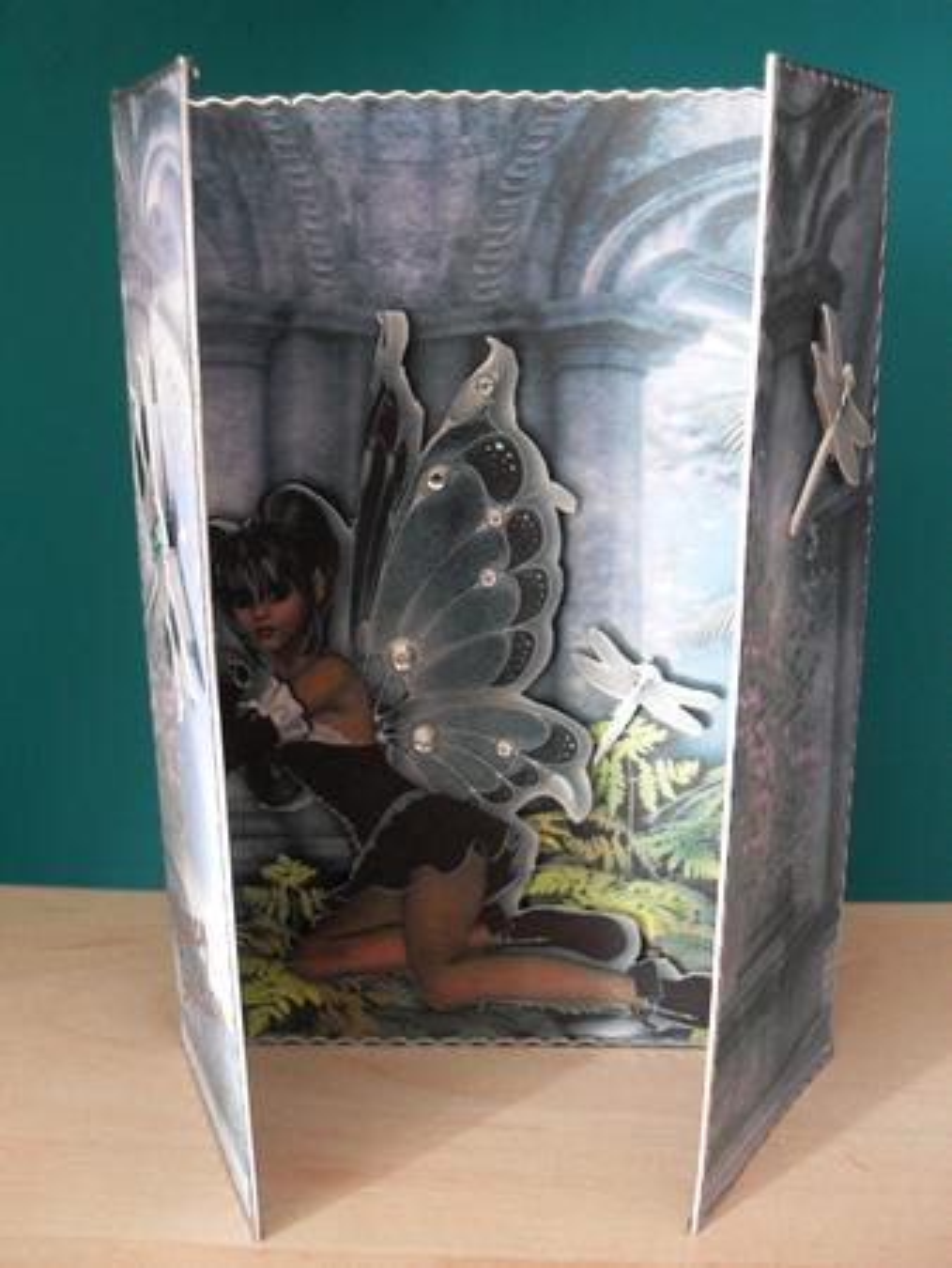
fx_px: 1355
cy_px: 634
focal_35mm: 37
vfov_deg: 50.1
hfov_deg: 38.7
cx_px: 476
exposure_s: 1/20
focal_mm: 6.3
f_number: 2.8
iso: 200
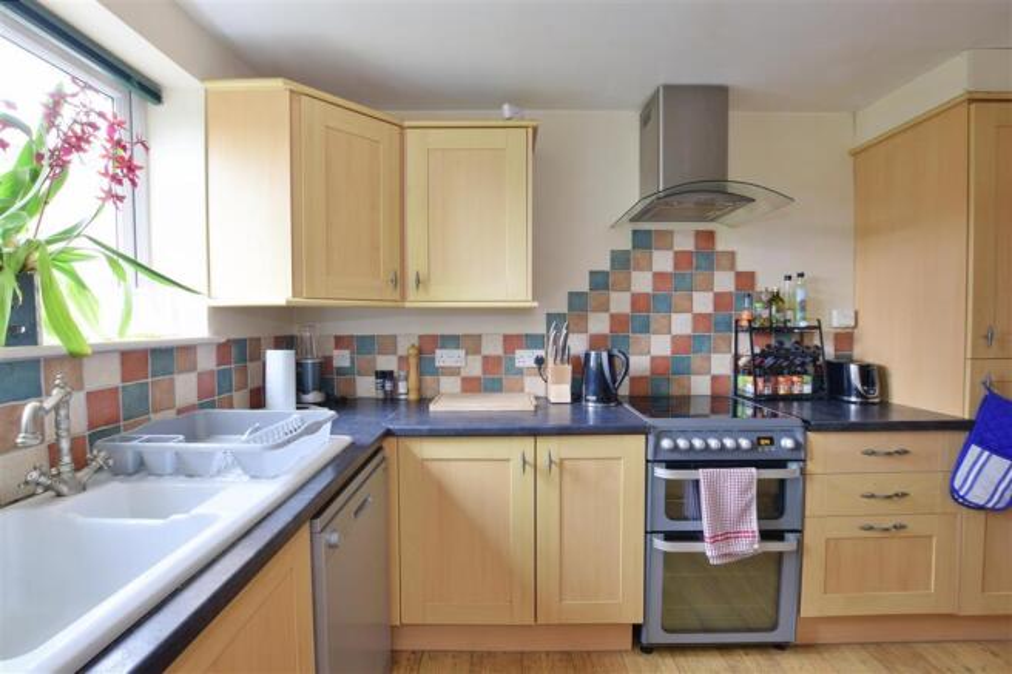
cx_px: 506
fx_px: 422
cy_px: 337
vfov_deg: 77.3
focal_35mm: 15
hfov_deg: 100.4
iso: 400
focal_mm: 10
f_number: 11
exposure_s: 1/1.3
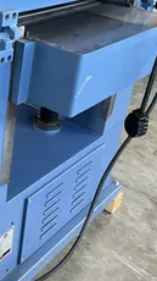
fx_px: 408
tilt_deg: -29.6
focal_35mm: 55
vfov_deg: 37.9
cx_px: 10
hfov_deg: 21.2
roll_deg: -5.8
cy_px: 131
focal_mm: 3
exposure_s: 1/60
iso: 80
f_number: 1.8
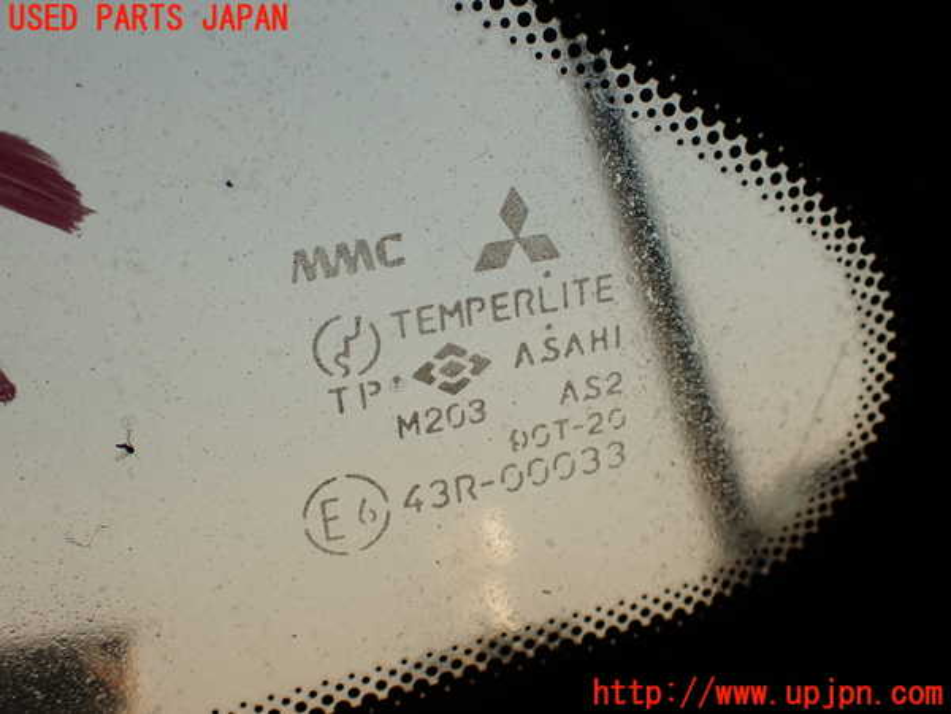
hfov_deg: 49.0
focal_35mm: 38
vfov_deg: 37.7
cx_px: 476
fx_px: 1044
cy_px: 357
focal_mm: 6.83
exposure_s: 1/800
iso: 100
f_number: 3.5
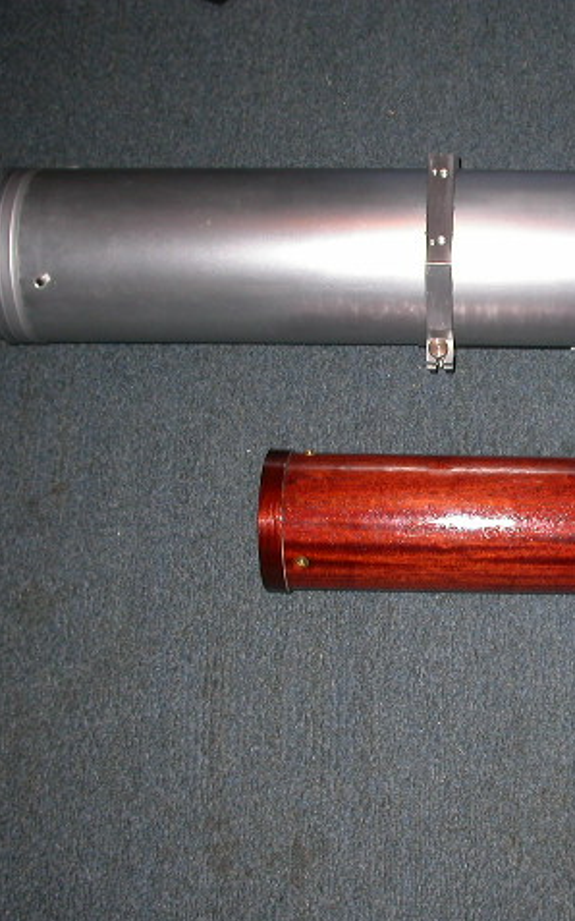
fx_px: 1354
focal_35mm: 54
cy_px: 461
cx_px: 521
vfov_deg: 37.5
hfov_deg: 23.3
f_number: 2.6
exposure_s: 1/60
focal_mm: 7.85
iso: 100
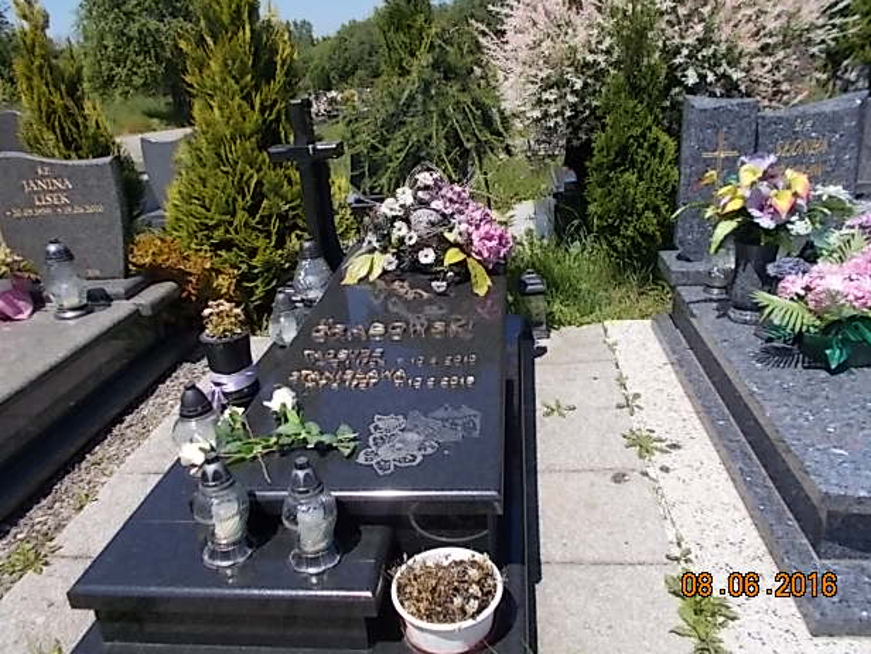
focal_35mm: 27
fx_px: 679
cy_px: 326
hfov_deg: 65.3
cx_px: 430
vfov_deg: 51.4
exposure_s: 1/160
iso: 80
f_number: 8
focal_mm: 4.6
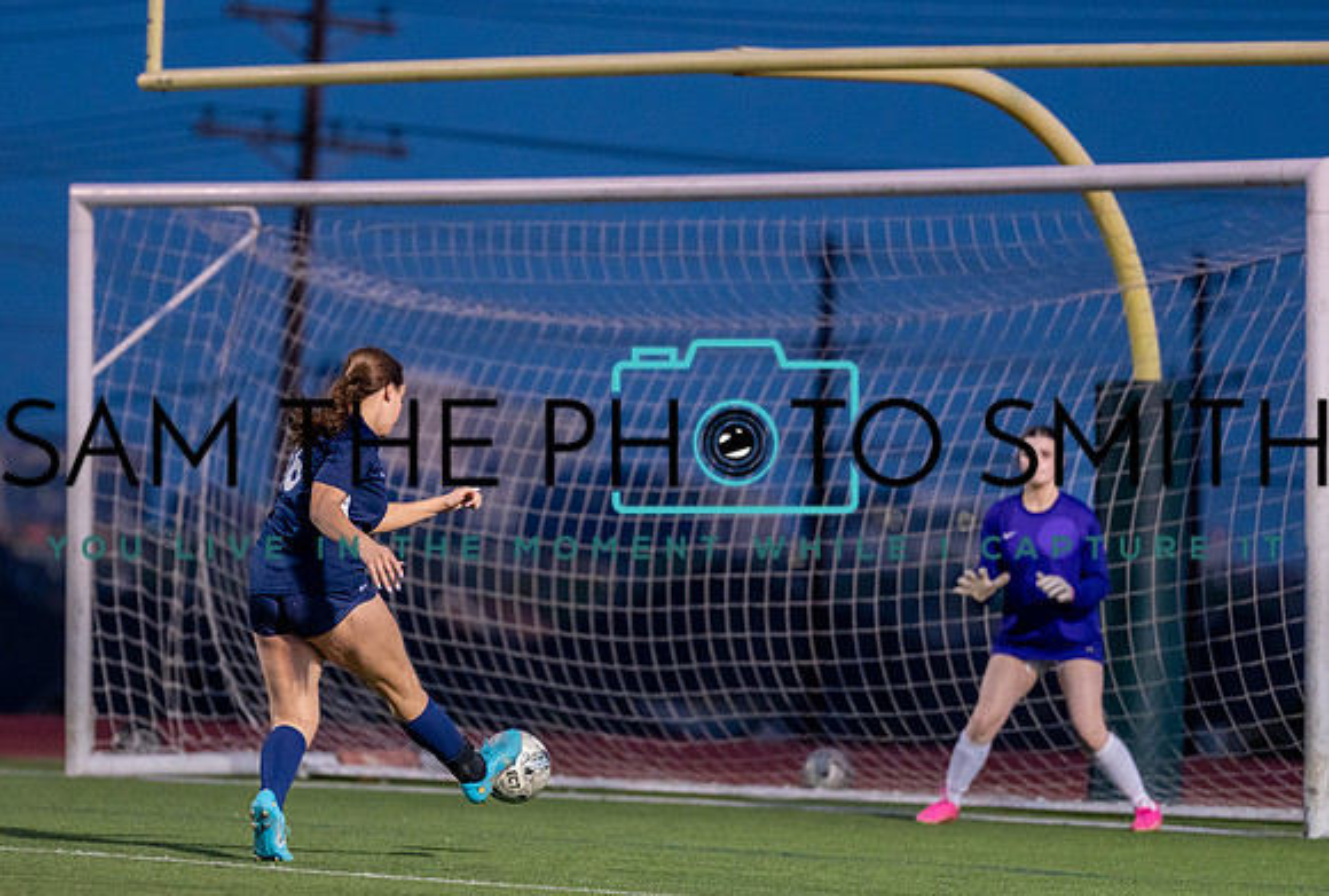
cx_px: 451
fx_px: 10164
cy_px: 567
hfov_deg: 7.5
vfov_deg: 5.0
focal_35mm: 274
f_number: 2.8
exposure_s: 1/1000
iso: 3200
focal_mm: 200
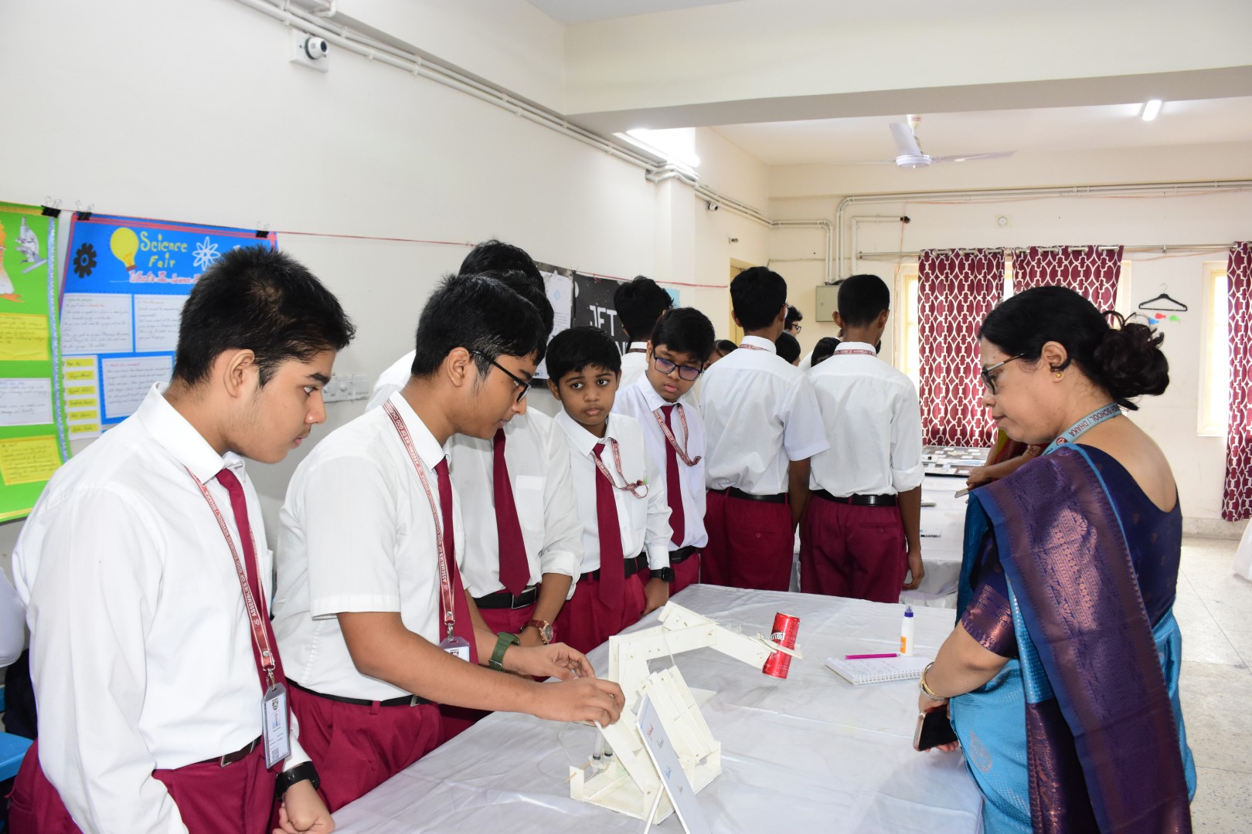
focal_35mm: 27
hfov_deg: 67.4
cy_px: 417
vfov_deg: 47.9
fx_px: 939
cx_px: 626
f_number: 5.6
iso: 2000
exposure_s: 1/125
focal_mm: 18
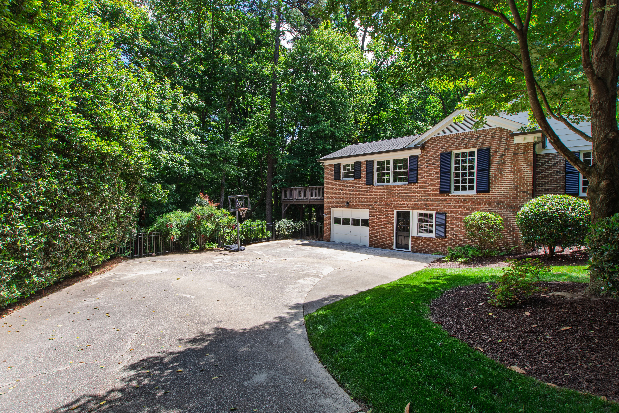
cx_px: 310
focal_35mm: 15
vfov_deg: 77.3
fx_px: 258
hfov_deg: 100.4
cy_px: 206
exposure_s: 1/50
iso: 100
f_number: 8
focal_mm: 10
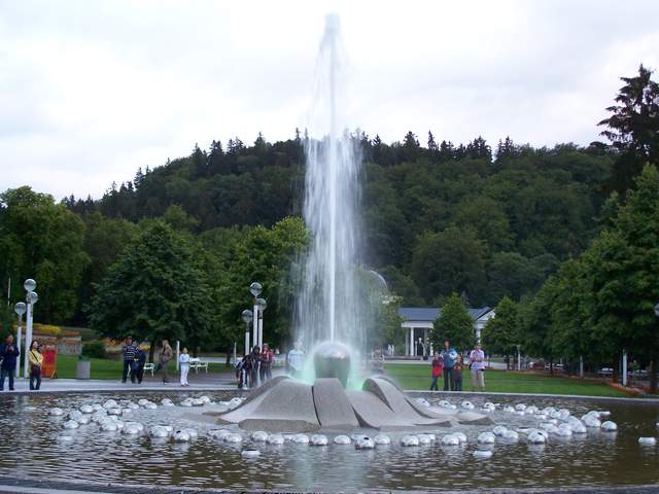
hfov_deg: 37.5
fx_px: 971
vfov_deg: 28.6
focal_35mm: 51
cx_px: 330
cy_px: 247
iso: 200
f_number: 3.2
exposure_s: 1/25
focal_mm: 10.7
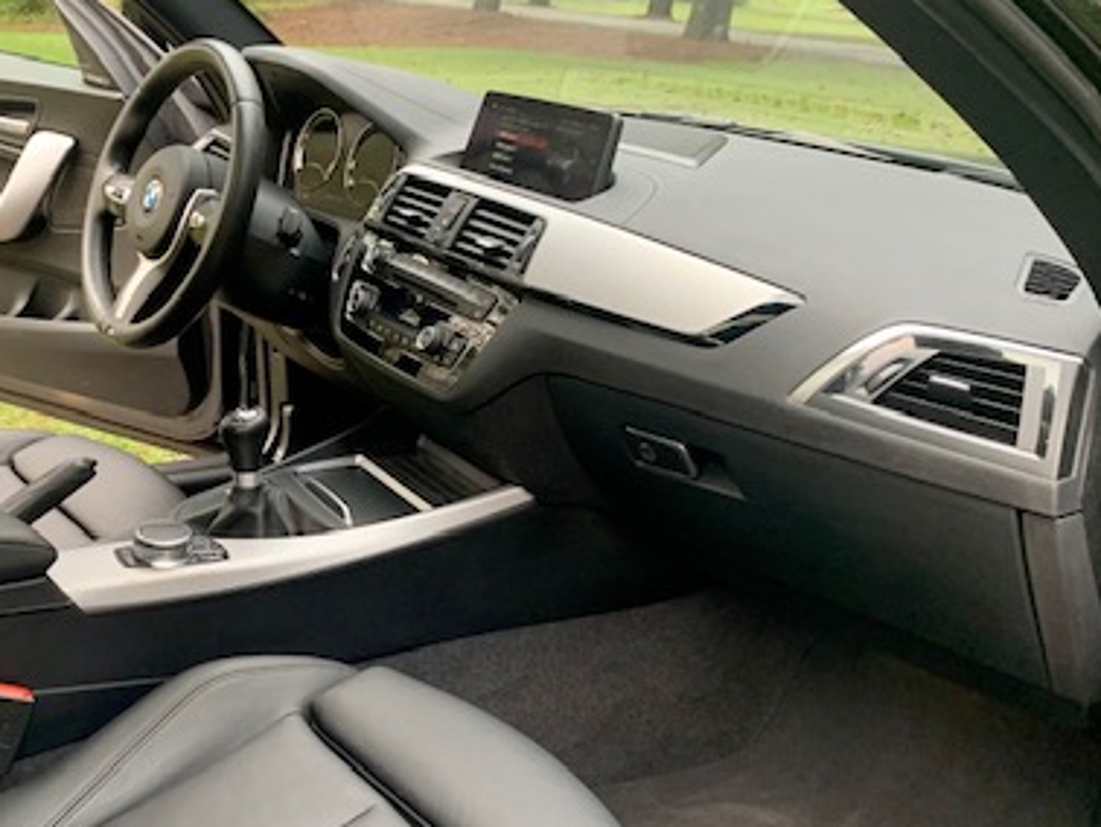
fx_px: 1400
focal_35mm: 44
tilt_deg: -22.4
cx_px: 300
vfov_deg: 32.7
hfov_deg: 41.9
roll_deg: -4.4
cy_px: 533
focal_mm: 4.25
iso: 200
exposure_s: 1/60
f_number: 1.8
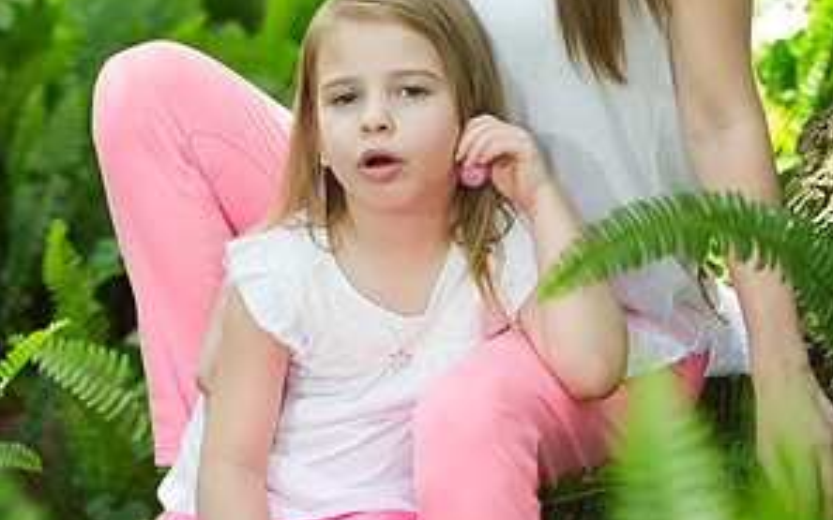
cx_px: 418
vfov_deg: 8.3
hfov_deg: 13.2
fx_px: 3587
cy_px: 20
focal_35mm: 158
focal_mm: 102
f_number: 2.8
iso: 200
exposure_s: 1/200
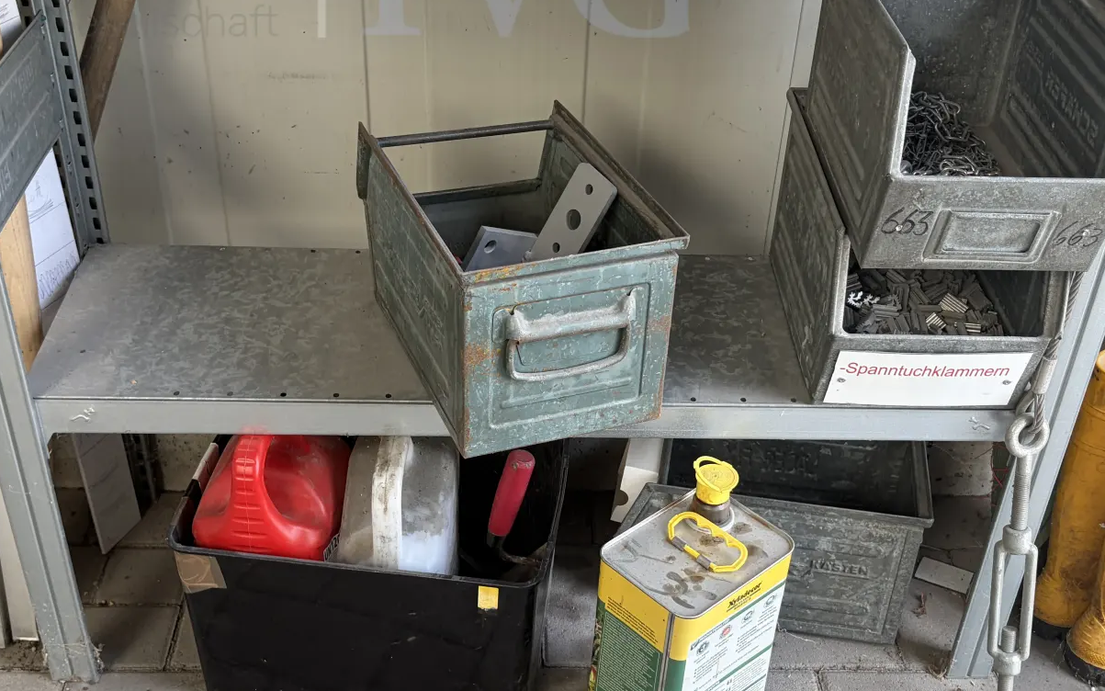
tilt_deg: -36.9
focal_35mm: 44
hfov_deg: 45.3
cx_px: 569
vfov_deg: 29.1
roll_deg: -3.0
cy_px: 430
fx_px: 1325
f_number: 1.6
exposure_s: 1/121
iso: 40
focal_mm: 5.96
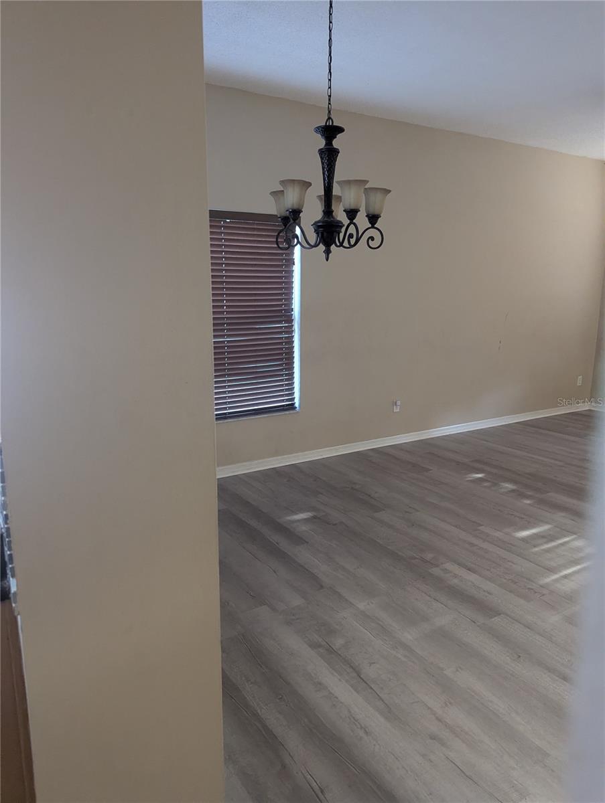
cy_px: 402
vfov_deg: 71.5
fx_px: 558
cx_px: 302
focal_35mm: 24
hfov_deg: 56.9
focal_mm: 6.81
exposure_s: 1/131
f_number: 1.85
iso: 1280
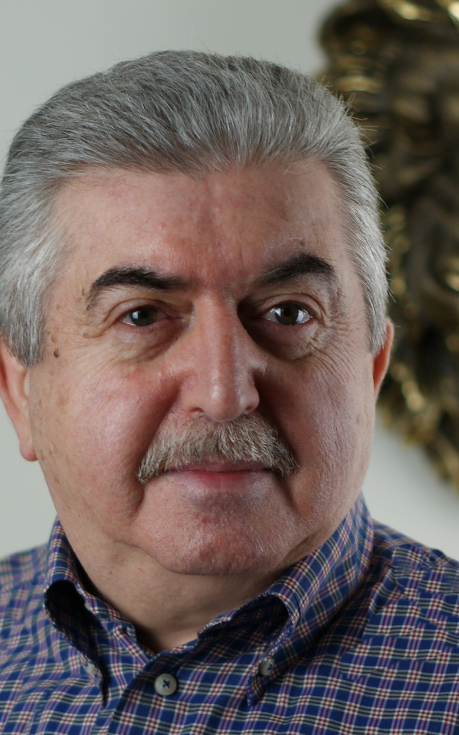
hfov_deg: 8.9
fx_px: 2942
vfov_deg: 14.2
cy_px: 430
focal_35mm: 147
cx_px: 258
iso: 100
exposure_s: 1/30
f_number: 2.5
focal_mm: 50
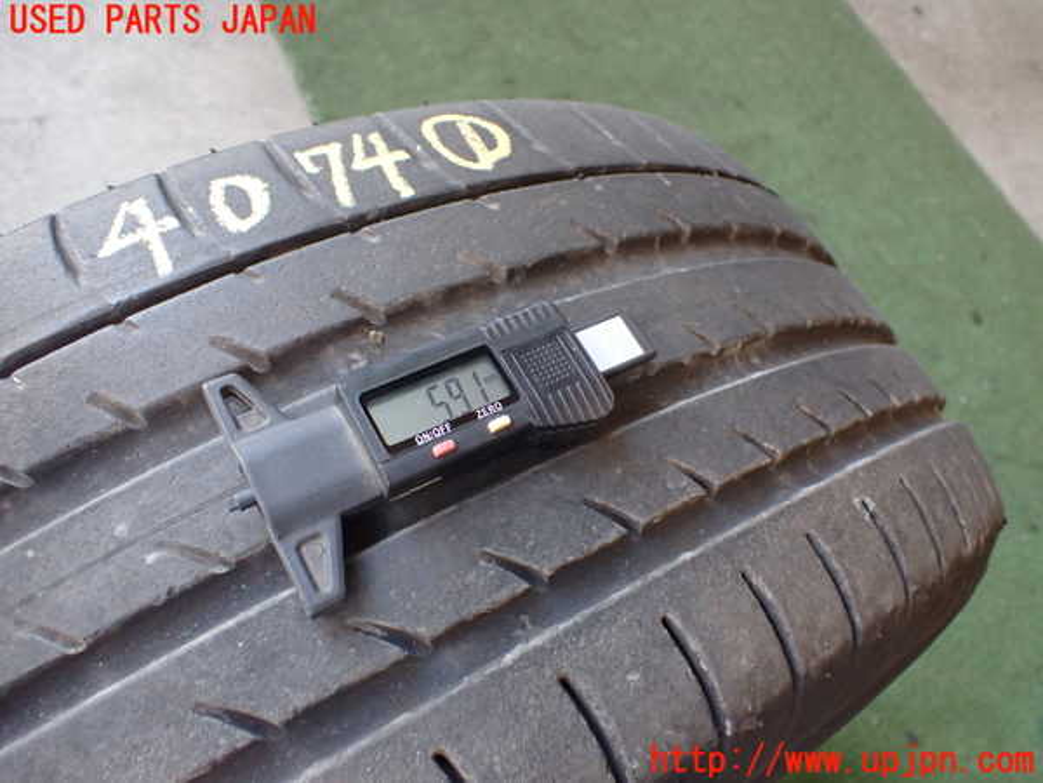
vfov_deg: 46.8
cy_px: 392
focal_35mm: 30
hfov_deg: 60.0
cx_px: 522
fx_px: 904
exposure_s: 1/125
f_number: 2.3
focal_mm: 5.4
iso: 400
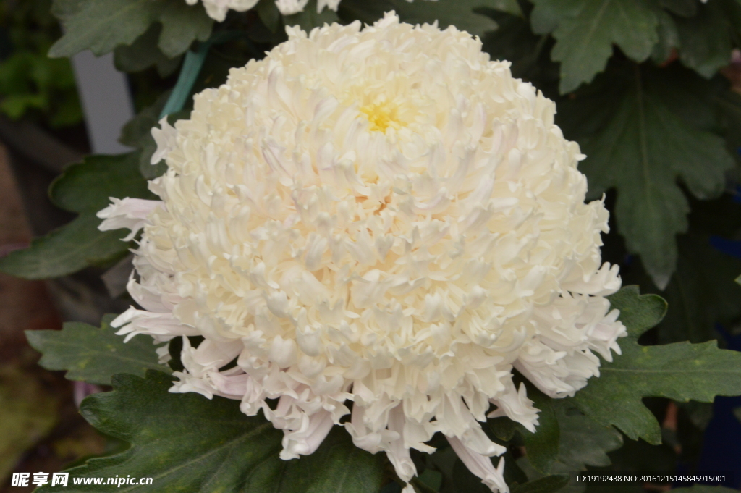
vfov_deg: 9.1
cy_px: 246
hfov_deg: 13.7
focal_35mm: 150
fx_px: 3085
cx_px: 370
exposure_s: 1/50
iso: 800
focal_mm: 100
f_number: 22
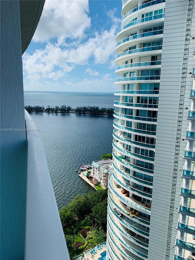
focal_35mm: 26
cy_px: 130
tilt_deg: -10.2
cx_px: 98
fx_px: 195
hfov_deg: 53.1
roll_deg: -0.6
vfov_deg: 67.3
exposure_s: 1/3788
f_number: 1.8
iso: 25
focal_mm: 4.25
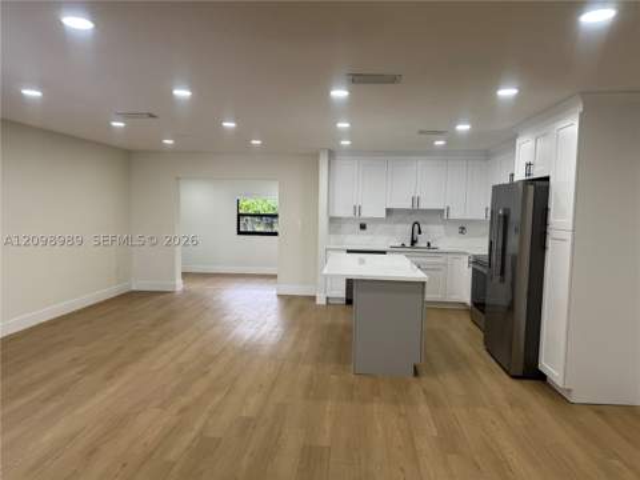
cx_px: 320
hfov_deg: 71.6
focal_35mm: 24
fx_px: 444
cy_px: 240
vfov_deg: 56.8
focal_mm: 6.76
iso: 80
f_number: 1.78
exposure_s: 1/121
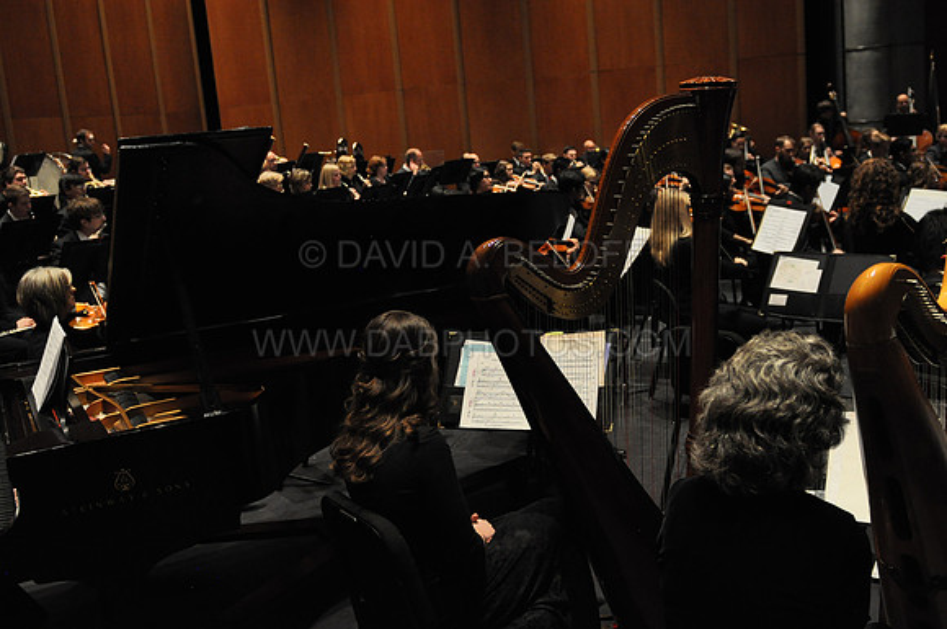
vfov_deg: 36.8
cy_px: 314
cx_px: 474
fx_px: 946
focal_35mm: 36
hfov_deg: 53.2
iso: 1600
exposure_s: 1/250
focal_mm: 24
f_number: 2.8
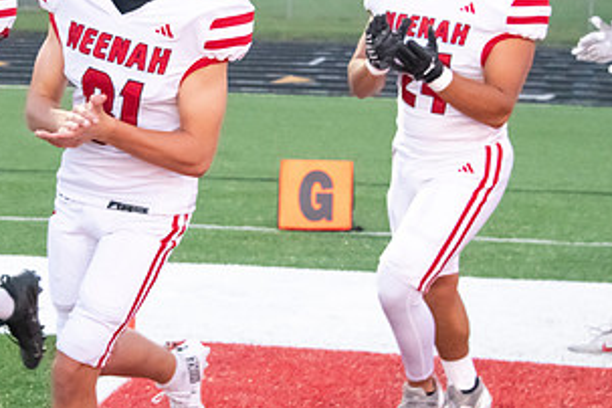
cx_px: 184
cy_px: 84
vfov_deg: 10.2
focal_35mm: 134
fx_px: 2278
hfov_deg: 15.3
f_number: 7.1
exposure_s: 1/640
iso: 10000
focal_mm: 70
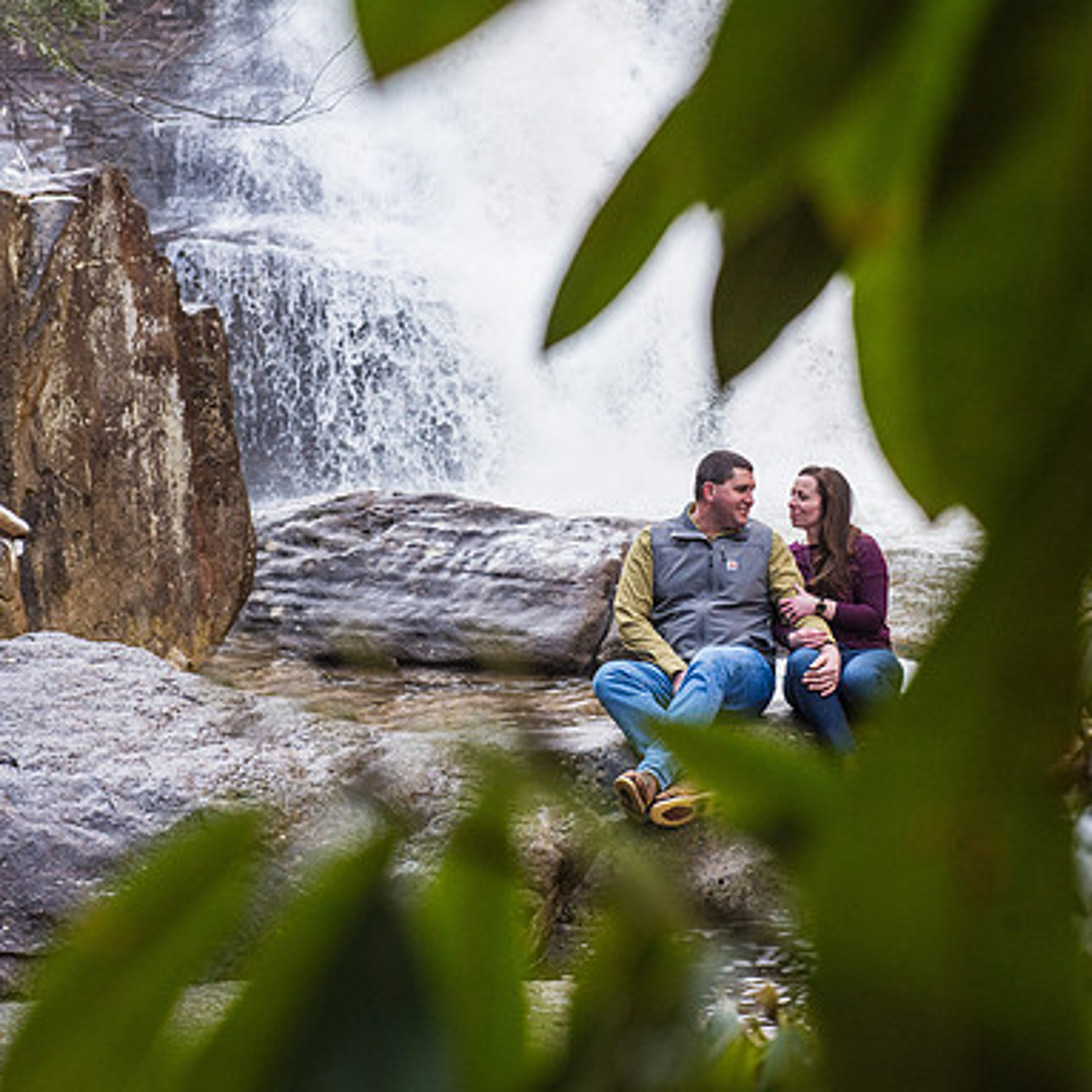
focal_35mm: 90
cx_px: 670
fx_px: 3212
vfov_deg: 19.3
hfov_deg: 19.3
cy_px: 549
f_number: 6.3
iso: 1600
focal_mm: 70
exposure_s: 1/250
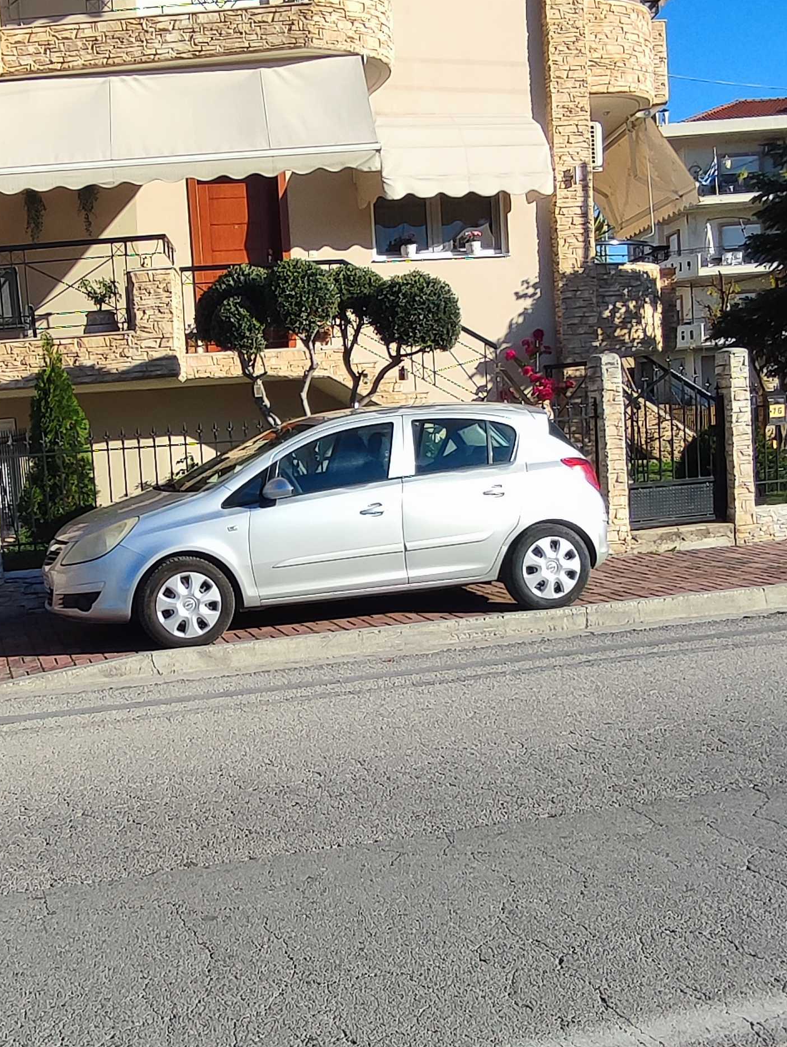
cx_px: 224
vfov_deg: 63.4
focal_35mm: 28
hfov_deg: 48.4
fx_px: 848
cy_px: 529
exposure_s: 1/982
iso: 50
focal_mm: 1.65
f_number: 2.2
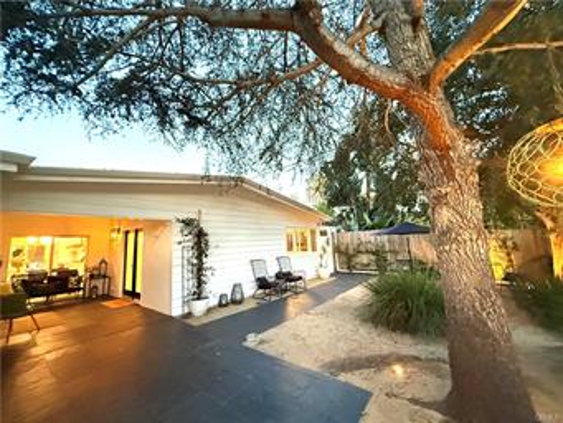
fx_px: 228
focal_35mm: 14
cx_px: 282
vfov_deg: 85.7
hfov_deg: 102.0
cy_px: 212
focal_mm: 2.22
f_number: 2.2
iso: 1000
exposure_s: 1/60
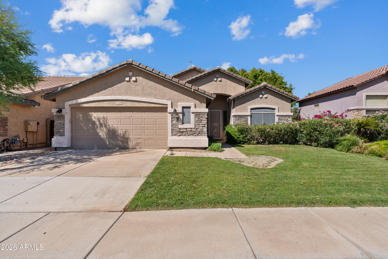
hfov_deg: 96.7
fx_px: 173
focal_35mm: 16
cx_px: 194
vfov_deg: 73.8
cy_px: 130
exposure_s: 1/160
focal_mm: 16
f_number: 8
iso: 100
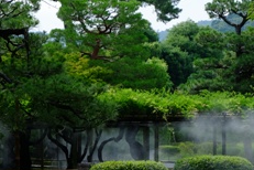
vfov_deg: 8.5
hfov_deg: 12.7
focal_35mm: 161
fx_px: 1136
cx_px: 191
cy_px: 143
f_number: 4
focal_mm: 55
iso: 400
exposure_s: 1/1600
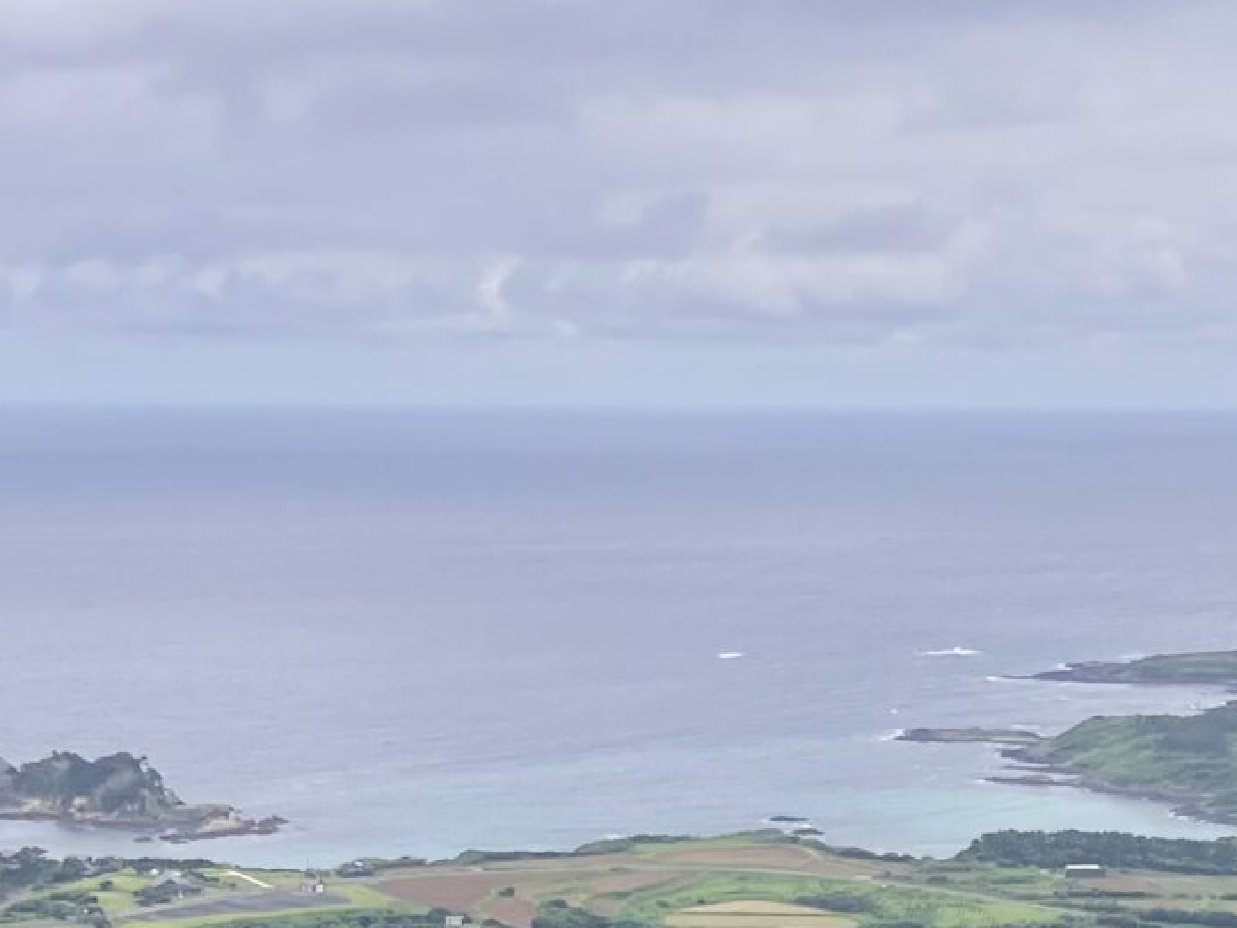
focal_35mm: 103
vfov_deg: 14.3
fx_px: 3681
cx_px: 457
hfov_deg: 19.0
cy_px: 743
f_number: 1.8
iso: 32
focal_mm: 3.99
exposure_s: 1/1799
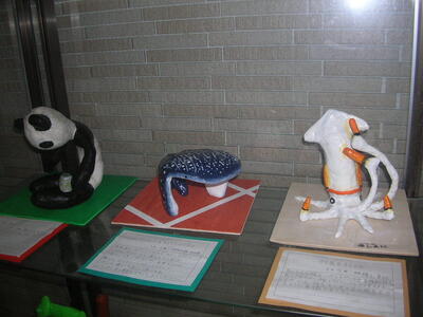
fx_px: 428
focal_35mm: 35
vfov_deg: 40.7
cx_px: 212
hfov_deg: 52.6
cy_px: 158
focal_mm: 5.8
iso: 50
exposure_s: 1/60.1
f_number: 2.8
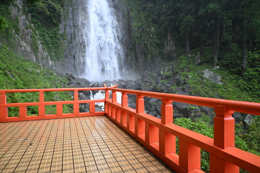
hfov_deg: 68.9
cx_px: 130
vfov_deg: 49.1
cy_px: 86
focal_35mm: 26
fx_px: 190
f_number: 3.5
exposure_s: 1/4000
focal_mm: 17.5
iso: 6400
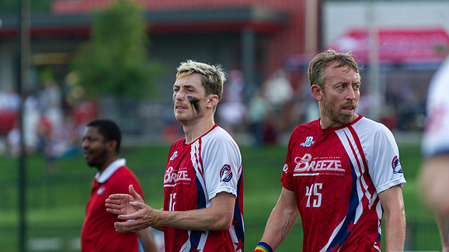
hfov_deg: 7.1
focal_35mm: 306
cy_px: 130
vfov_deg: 4.0
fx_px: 3643
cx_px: 188
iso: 640
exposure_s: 1/1600
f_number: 4
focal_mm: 250
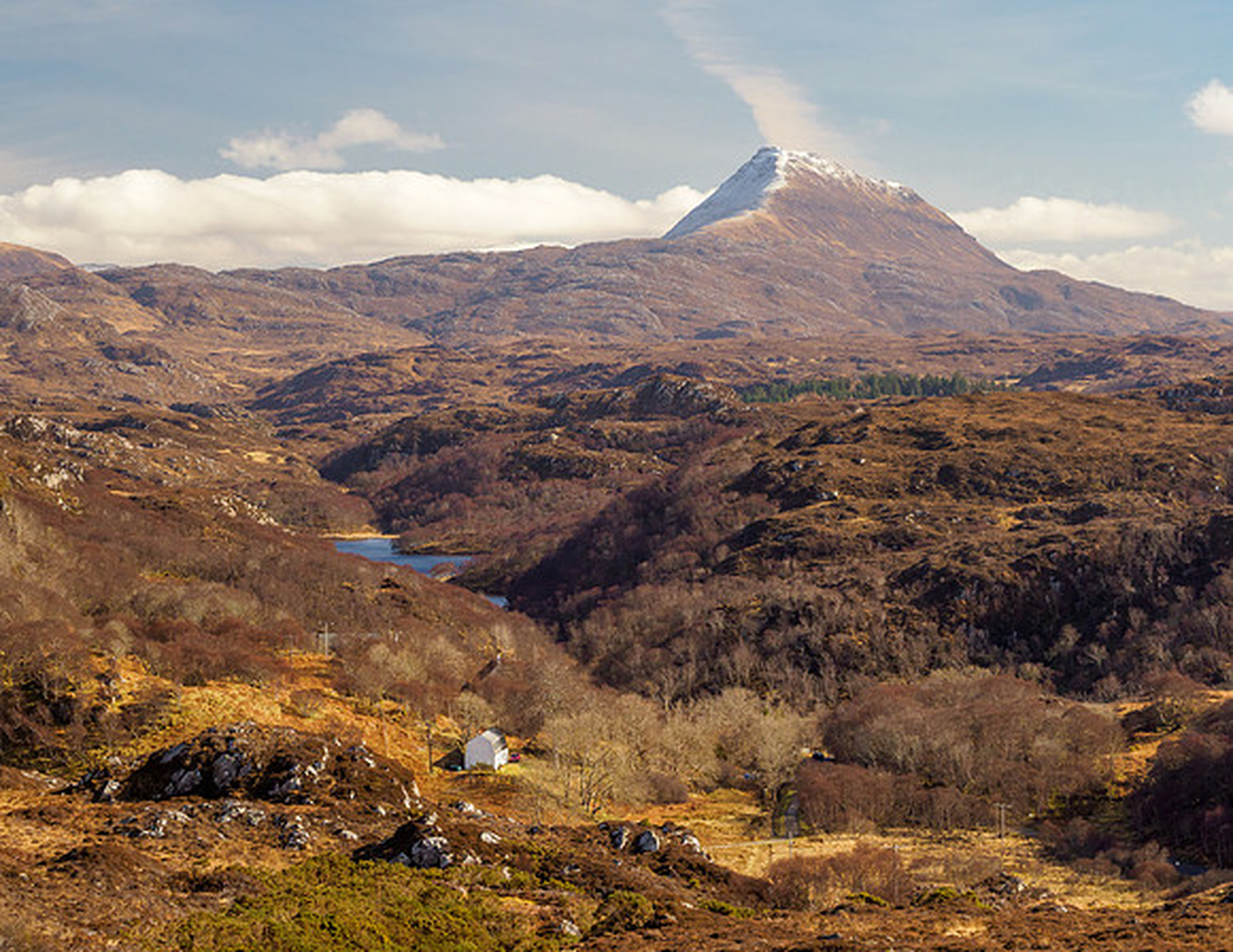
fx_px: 4187
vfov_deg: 13.0
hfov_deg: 16.8
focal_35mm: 116
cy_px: 476
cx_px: 586
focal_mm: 56
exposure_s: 1/500
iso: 800
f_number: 7.1
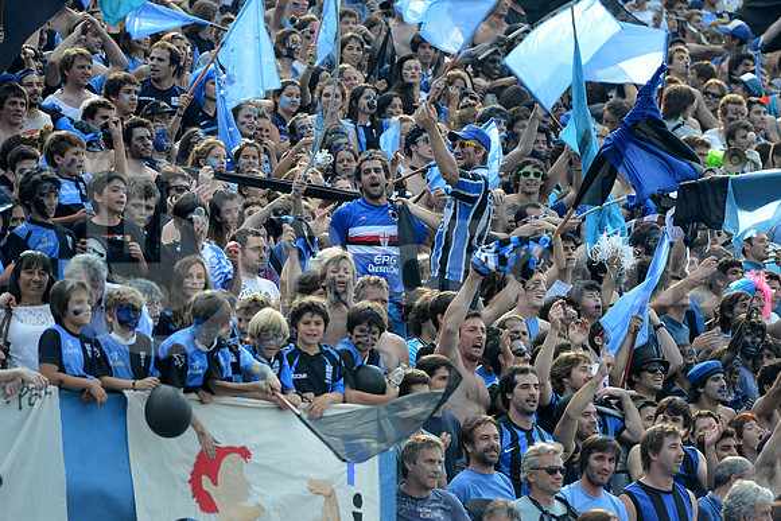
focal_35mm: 195
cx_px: 390
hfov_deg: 10.5
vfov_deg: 7.0
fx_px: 4231
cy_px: 260
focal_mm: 195
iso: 250
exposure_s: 1/320
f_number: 4.5
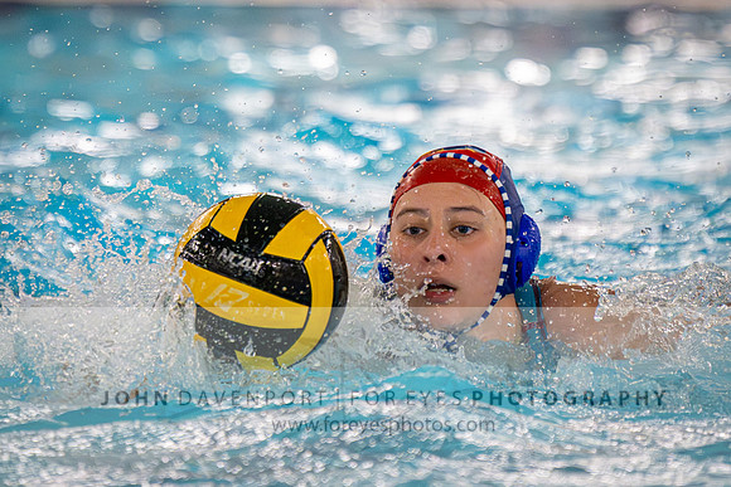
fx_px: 12543
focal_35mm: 618
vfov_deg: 2.2
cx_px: 360
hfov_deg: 3.3
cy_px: -44
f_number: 4
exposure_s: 1/1000
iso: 16000
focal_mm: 280
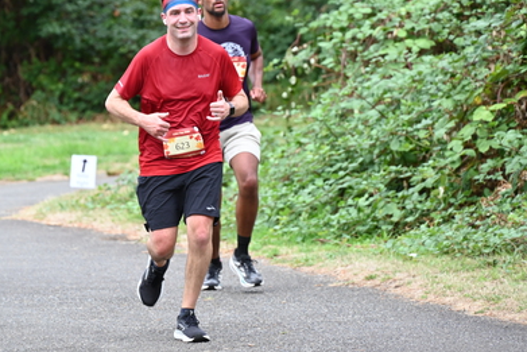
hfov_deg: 7.3
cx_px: 178
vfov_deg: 4.9
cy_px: 107
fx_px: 4115
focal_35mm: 281
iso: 640
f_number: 6.3
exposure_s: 1/250
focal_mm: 200
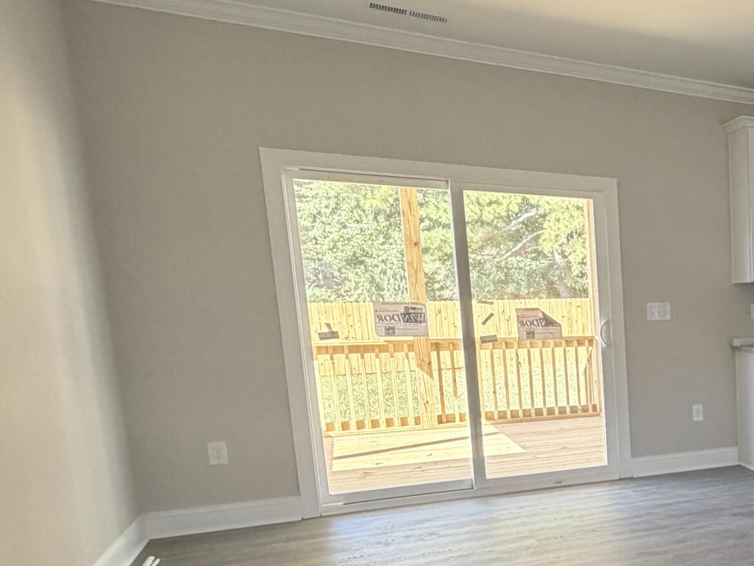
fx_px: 784
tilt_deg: -7.8
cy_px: 424
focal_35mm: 36
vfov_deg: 38.6
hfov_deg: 39.3
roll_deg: +1.0
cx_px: 875
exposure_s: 1/121
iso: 250
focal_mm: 2.22
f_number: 2.2
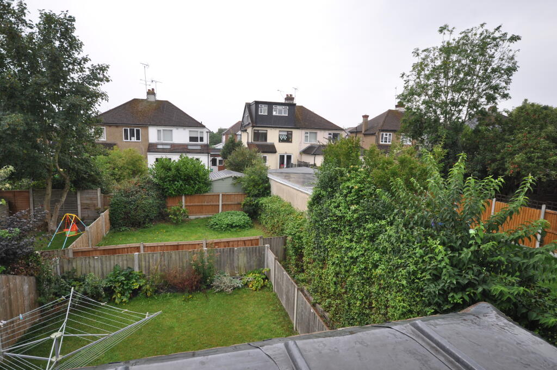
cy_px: 185
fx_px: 325
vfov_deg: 59.4
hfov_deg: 81.3
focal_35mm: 21
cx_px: 278
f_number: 6.3
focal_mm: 14
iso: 200
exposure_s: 1/160
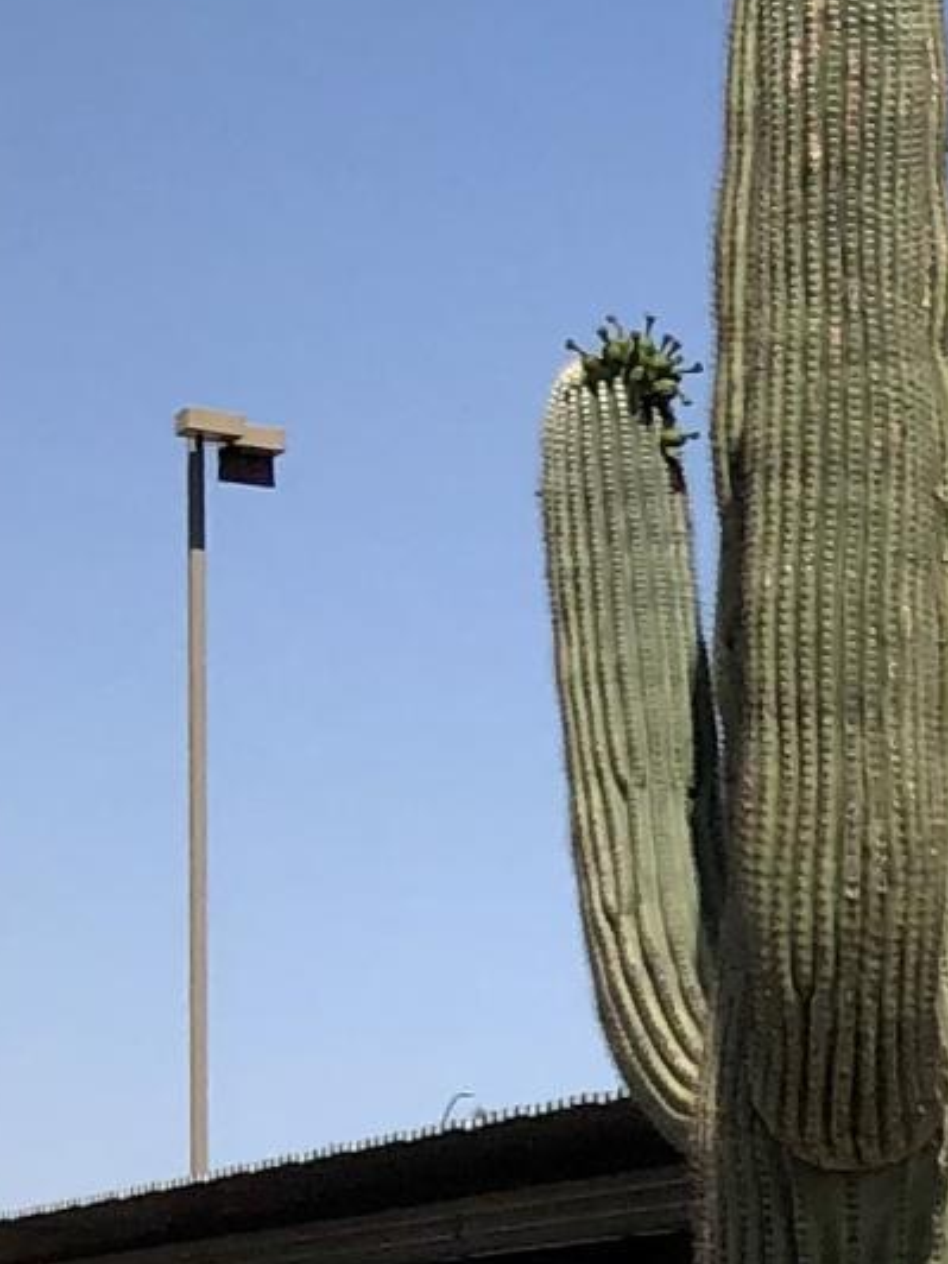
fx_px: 5769
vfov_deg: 11.6
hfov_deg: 8.3
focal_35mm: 158
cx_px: 2595
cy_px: 2217
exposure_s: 1/3003
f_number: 1.8
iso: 25
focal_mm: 3.99
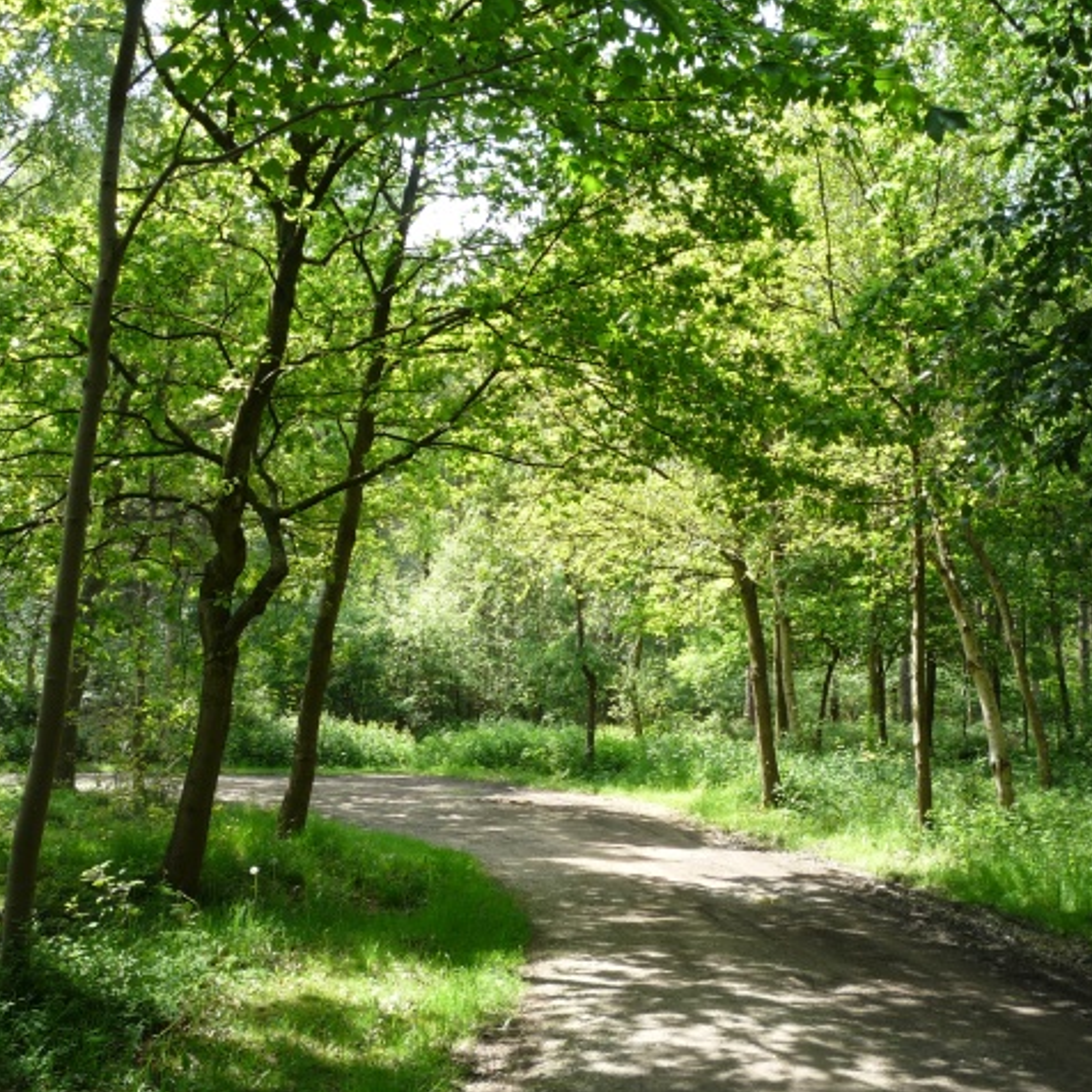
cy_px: 546
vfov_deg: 43.9
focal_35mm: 38
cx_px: 642
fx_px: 1356
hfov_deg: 43.7
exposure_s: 1/100
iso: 100
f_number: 3.5
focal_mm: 5.2
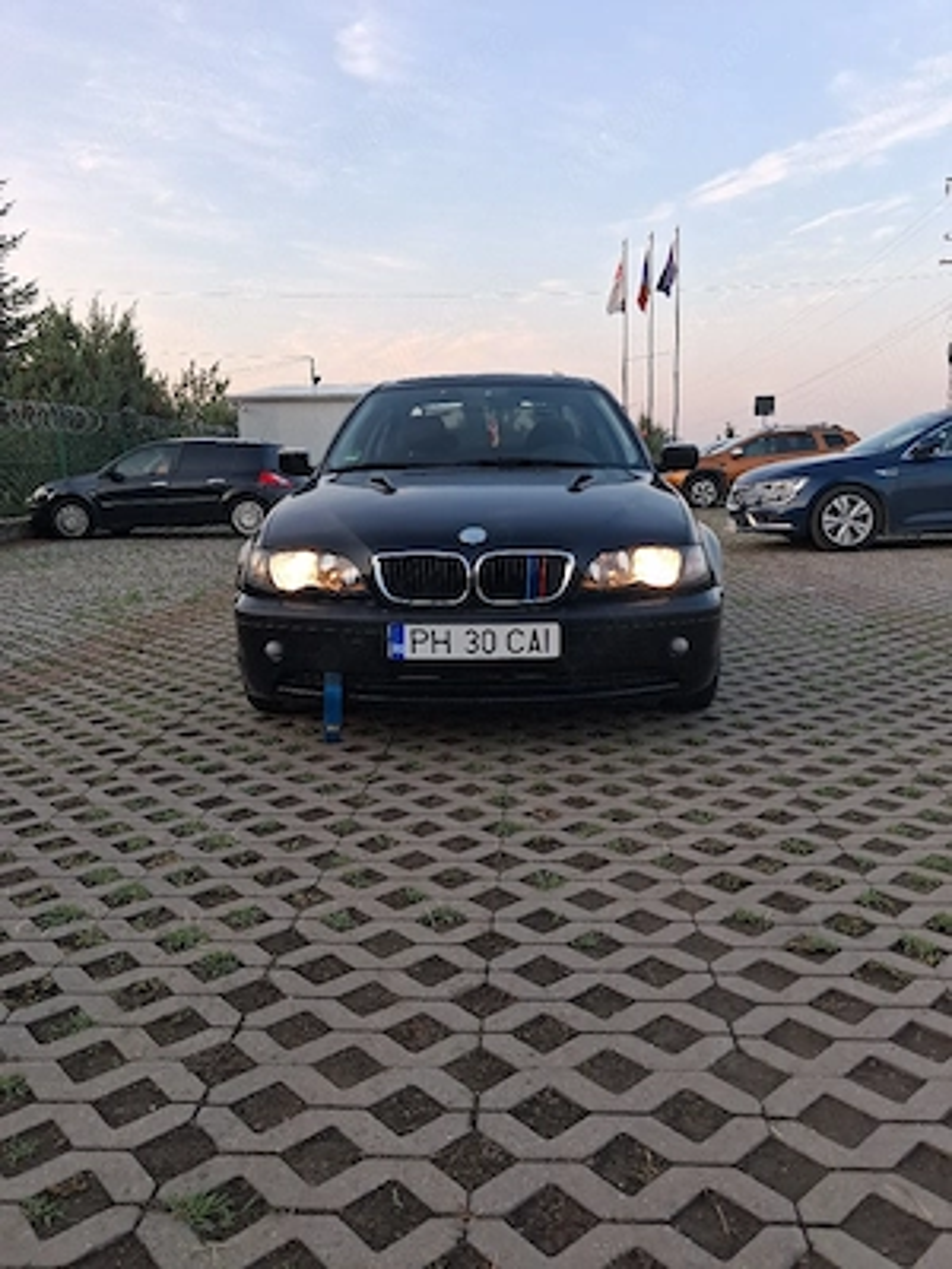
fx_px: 990
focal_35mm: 27
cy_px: 634
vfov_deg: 65.3
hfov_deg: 51.4
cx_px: 476
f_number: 1.8
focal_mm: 4
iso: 32
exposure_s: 1/100
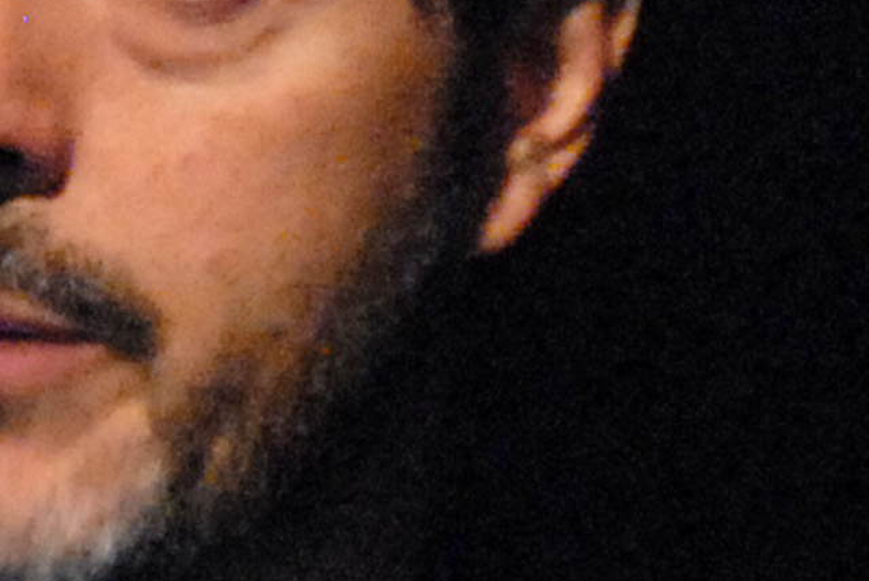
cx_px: 174
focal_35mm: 1816
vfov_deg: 0.8
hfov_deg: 1.1
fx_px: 43875
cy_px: 502
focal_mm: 200
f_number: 7.1
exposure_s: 1/40
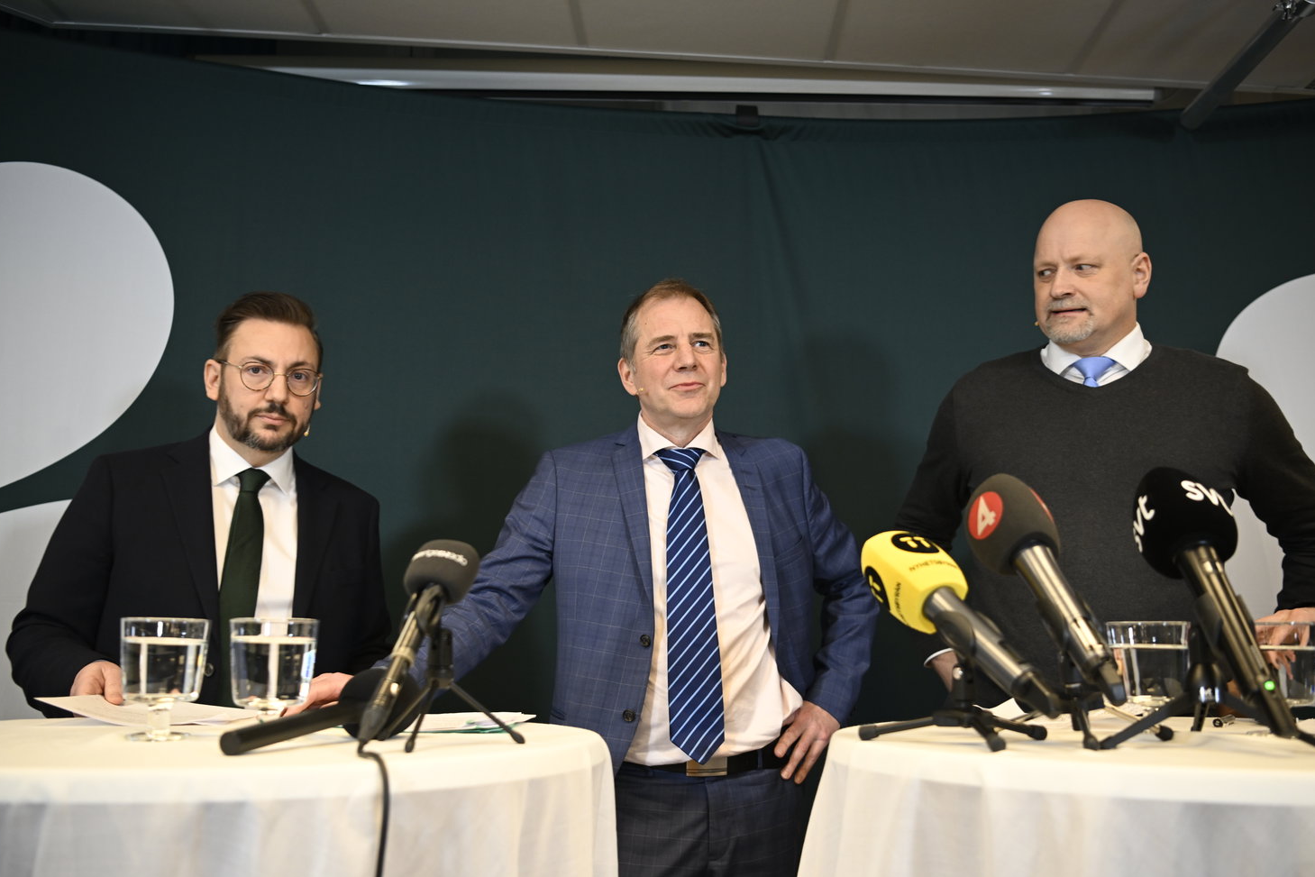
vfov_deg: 38.9
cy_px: 459
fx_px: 1242
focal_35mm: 34
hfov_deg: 55.8
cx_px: 679
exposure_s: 1/200
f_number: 2.8
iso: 1250
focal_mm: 31
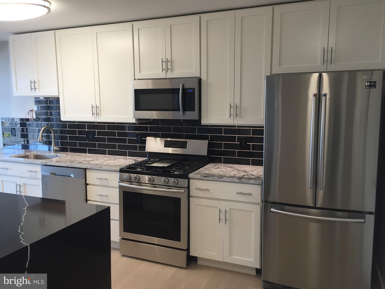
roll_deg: -0.1
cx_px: 192
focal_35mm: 29
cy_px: 144
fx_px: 323
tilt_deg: -9.0
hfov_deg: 61.7
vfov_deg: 48.2
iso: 32
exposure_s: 1/30
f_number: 2.2
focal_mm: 4.15
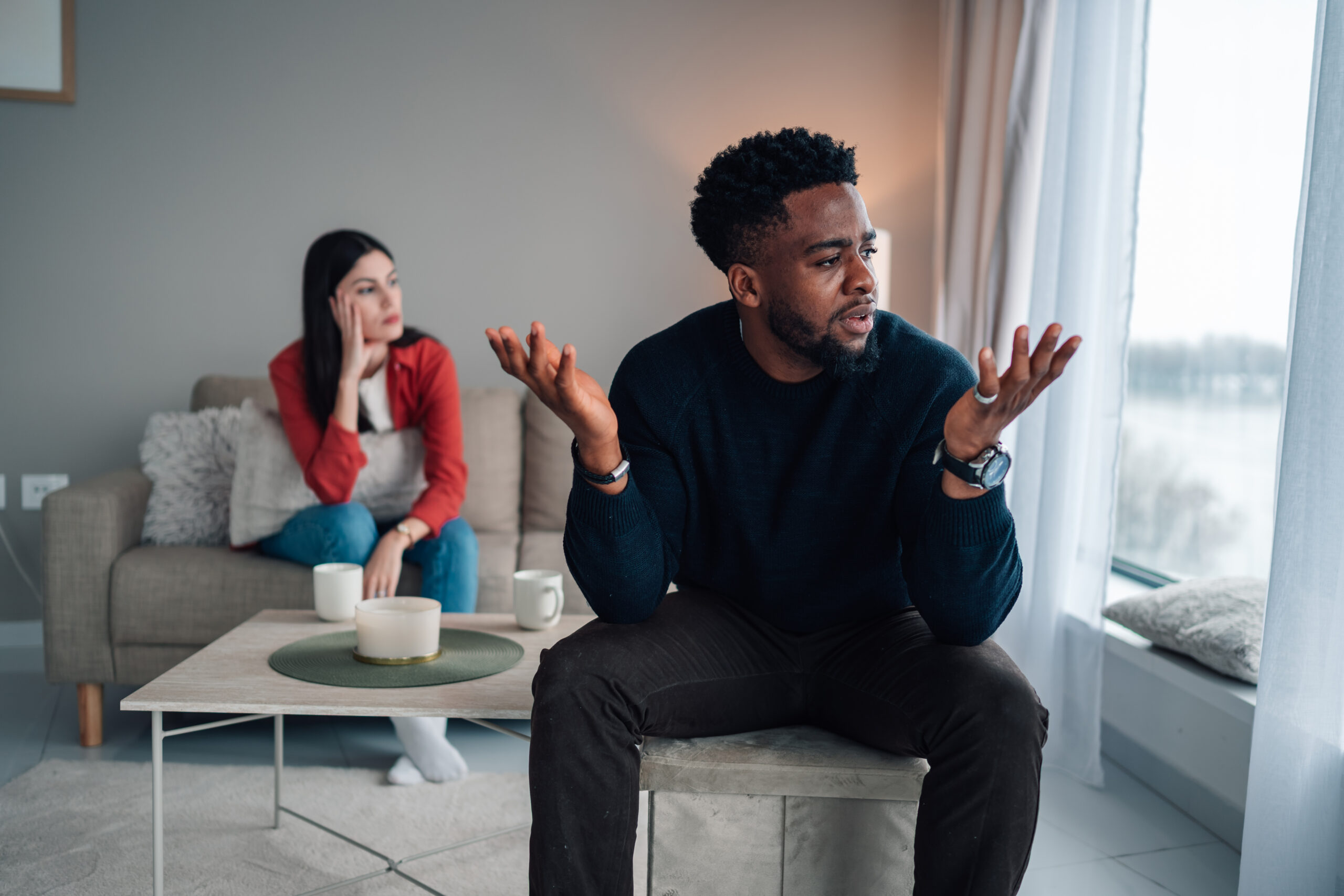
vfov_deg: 37.9
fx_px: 1307
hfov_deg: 54.4
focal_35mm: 35
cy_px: 448
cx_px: 672
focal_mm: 35
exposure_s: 1/160
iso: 125
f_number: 1.8
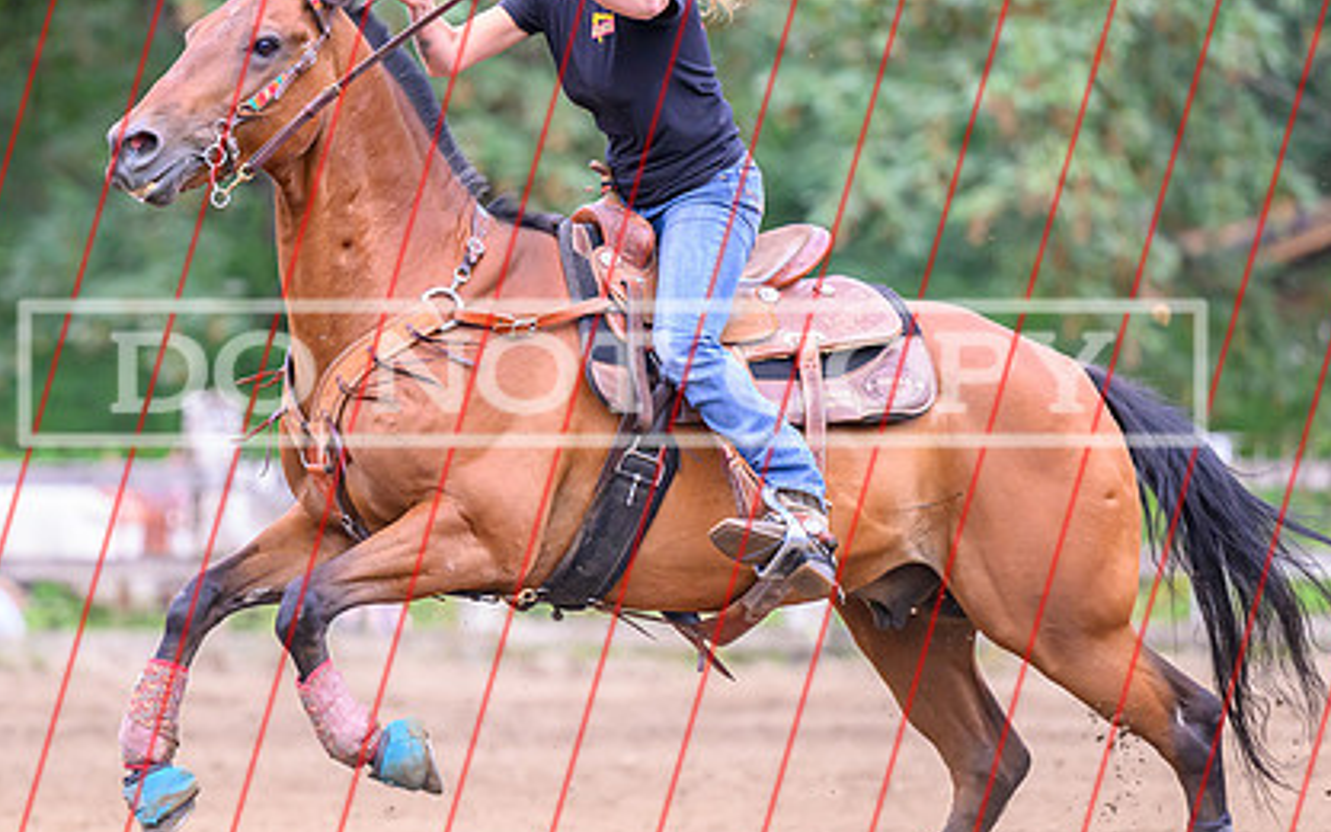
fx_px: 12188
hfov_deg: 6.2
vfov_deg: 3.9
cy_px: 401
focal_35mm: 336
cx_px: 505
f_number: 3.2
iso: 2500
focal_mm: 185
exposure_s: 1/1600
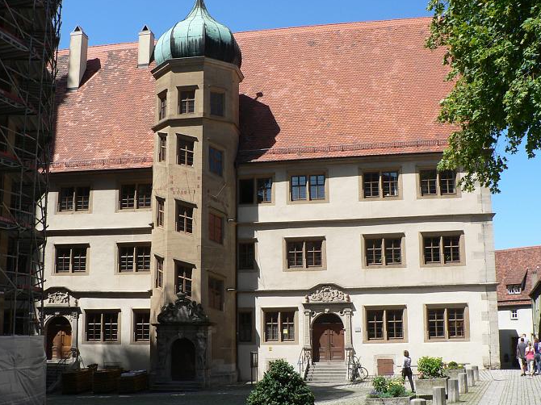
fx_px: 672
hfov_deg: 43.9
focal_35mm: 43
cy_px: 198
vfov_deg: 33.6
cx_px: 262
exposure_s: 1/400
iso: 80
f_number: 5
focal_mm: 6
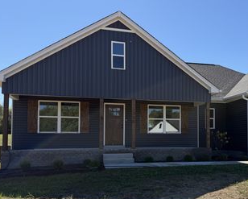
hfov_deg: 46.6
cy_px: 124
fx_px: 279
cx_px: 177
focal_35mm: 38
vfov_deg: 39.0
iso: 80
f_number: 1.78
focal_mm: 6.76
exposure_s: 1/3145
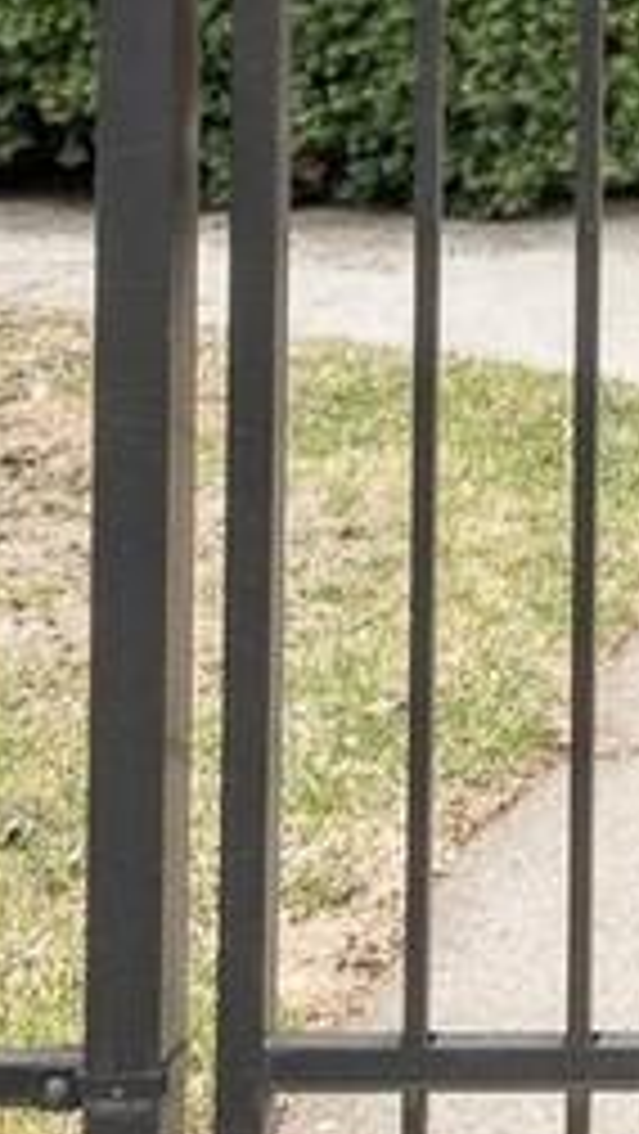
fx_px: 3038
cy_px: -252
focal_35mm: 101
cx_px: 1359
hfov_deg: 10.8
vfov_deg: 19.8
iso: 100
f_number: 8
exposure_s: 1/60
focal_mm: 10
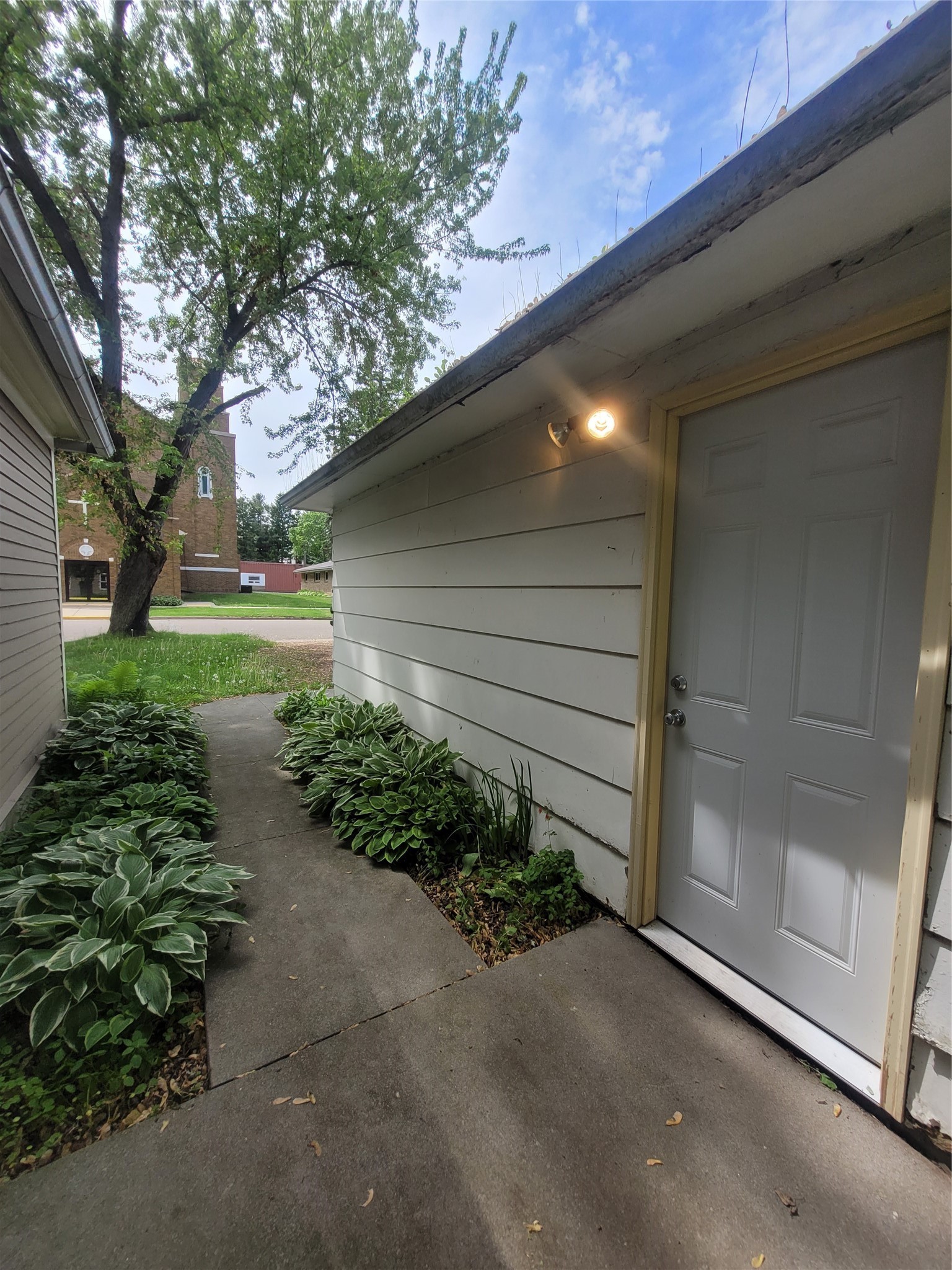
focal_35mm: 13
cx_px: 476
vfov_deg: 106.2
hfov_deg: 89.9
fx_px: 477
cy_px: 635
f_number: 2.2
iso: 40
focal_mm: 1.74
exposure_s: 1/697
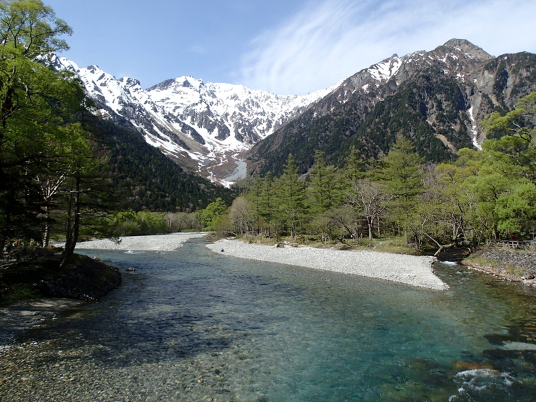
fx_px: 387
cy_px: 201
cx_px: 268
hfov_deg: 69.4
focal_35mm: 25
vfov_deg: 54.9
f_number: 8
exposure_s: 1/160
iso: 100
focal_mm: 4.5
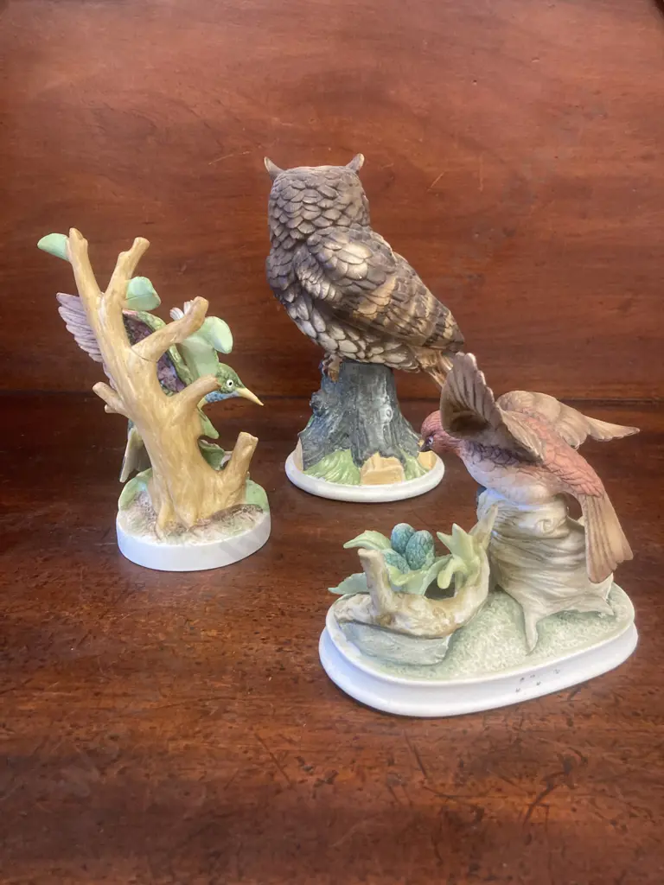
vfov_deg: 63.4
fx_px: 716
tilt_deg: -19.3
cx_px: 332
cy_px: 442
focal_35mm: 28
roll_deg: +0.7
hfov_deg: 49.7
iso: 250
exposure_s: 1/50
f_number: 1.8
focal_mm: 3.99
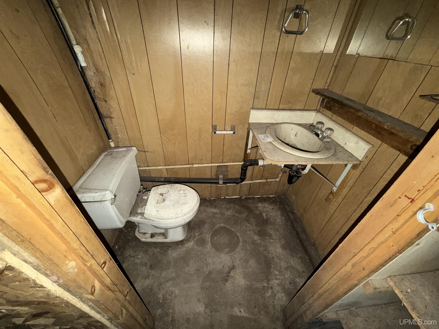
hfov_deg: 102.1
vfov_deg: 85.7
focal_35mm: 14
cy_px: 164
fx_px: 178
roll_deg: -2.9
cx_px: 220
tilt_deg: -36.3
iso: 250
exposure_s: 1/16
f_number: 2.2
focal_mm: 2.22
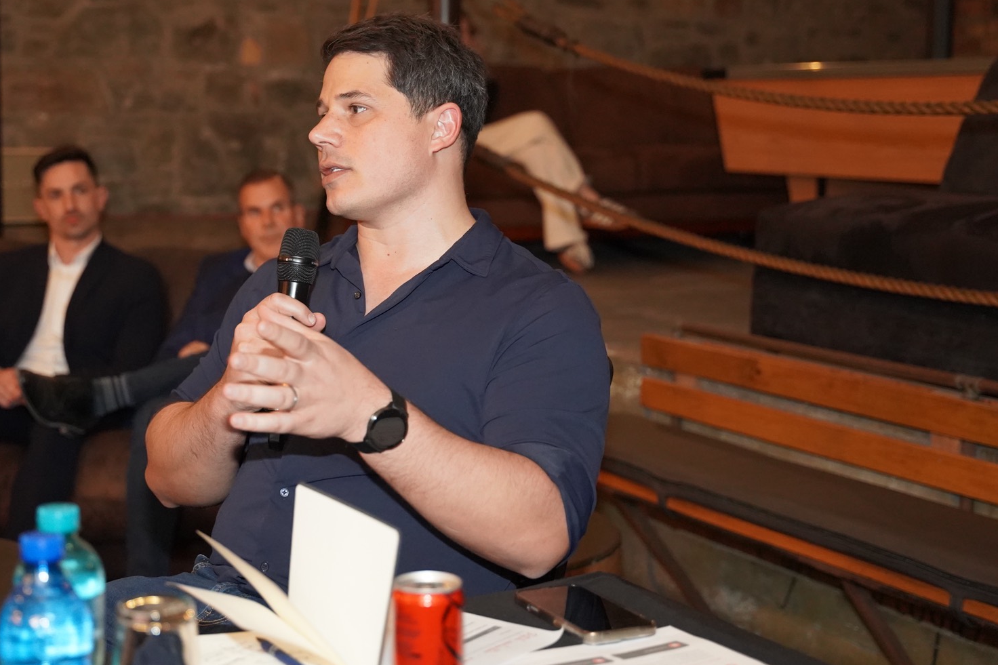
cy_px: 256
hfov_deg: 32.9
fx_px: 1681
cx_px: 388
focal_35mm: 61
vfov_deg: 22.3
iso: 6400
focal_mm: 46.5
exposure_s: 1/125
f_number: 2.8
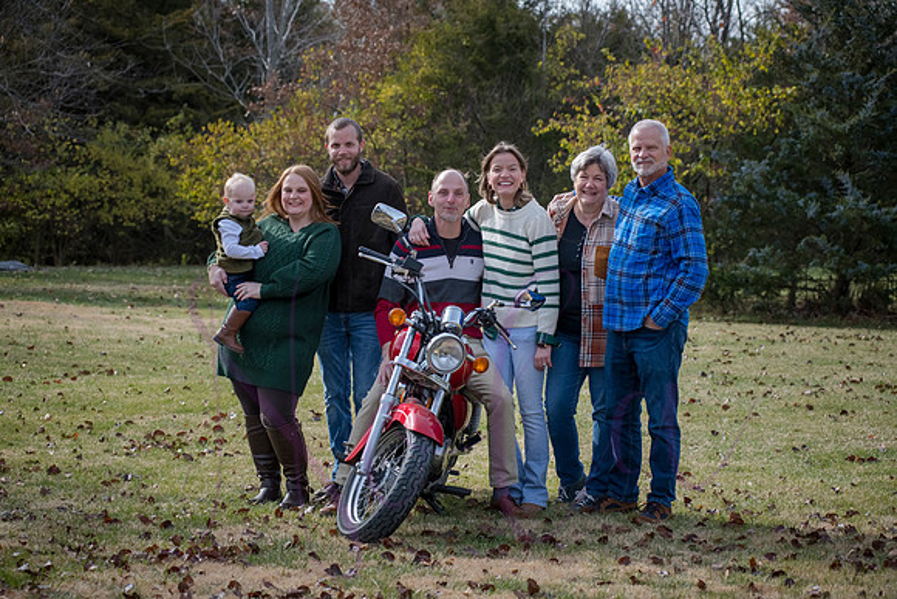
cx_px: 448
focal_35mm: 80
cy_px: 300
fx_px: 1994
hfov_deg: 25.4
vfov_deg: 17.1
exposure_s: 1/1000
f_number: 5.6
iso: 400
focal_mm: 80
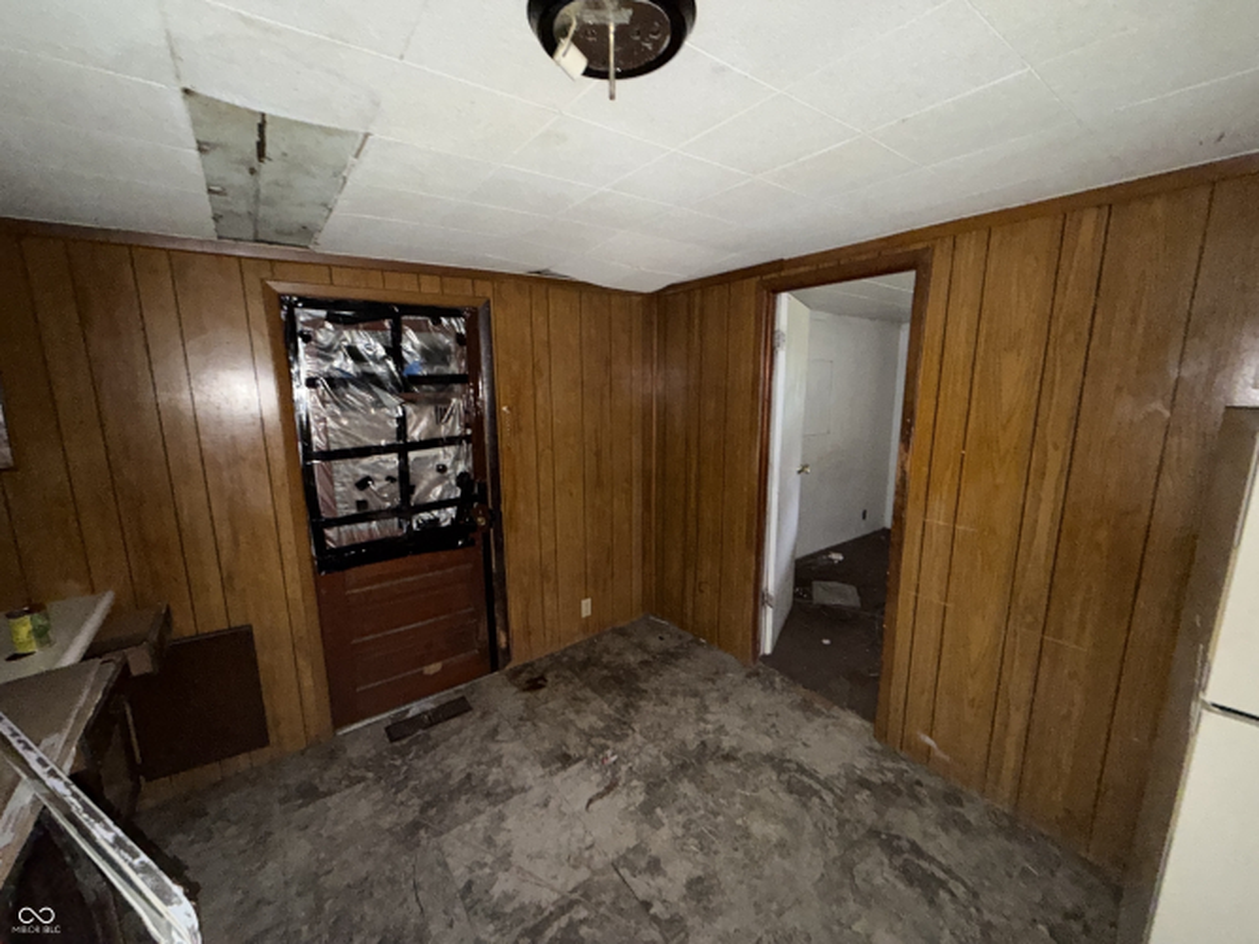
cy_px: 472
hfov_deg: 102.1
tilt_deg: -11.6
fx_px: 509
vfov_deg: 85.7
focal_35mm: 14
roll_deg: +1.4
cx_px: 630
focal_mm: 2.22
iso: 400
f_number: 2.2
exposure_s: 1/20
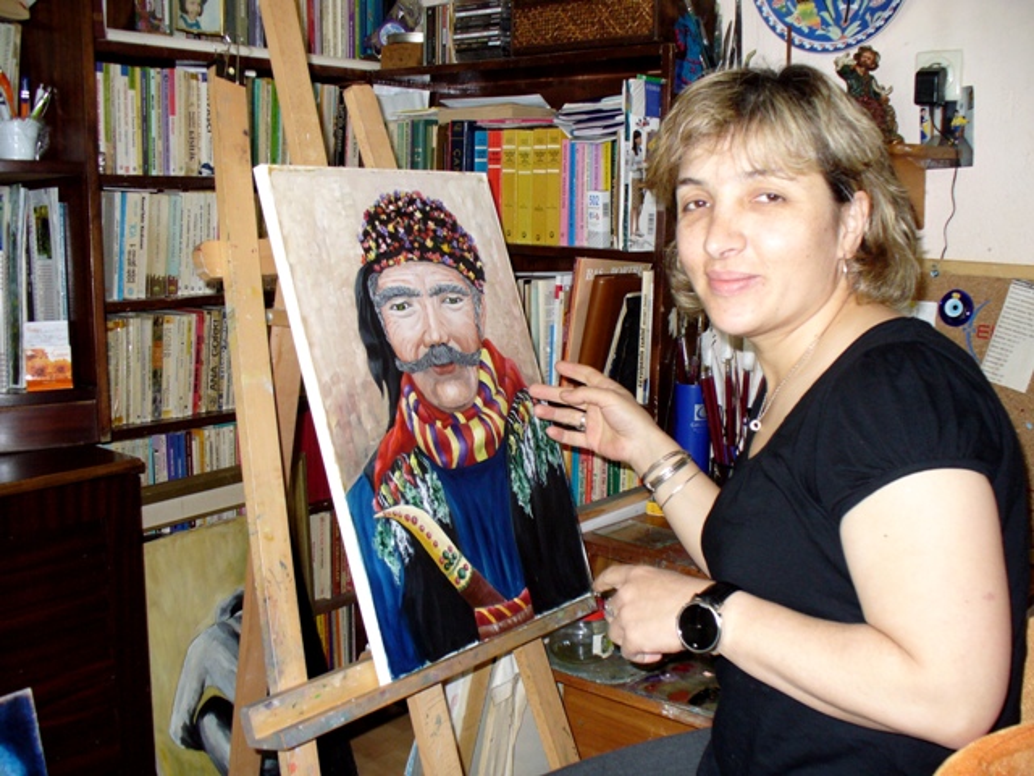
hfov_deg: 50.1
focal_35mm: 37
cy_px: 388
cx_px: 517
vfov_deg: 38.7
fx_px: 1105
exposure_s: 1/30
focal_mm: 6.1
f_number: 2.8
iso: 125
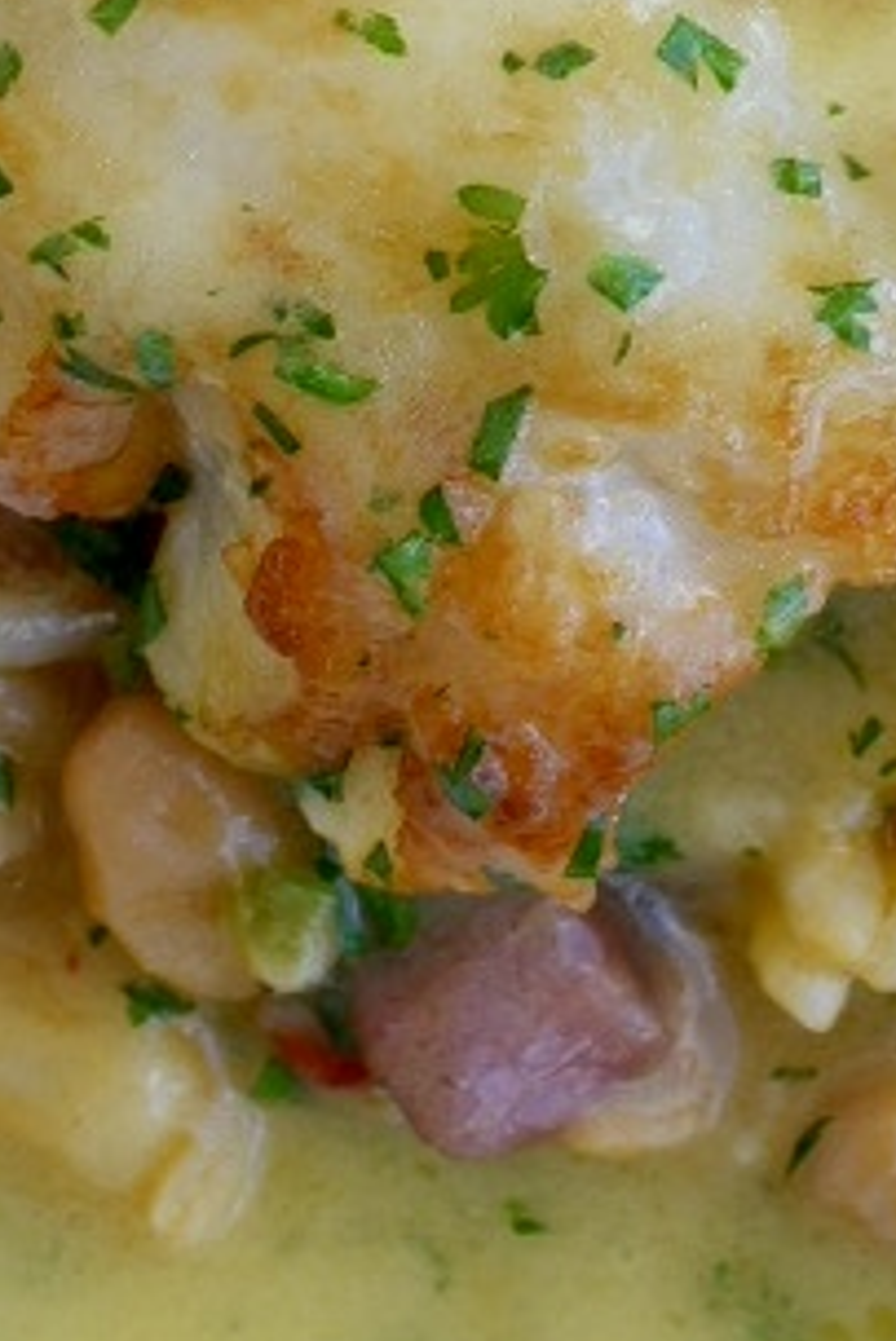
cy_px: -763
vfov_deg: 9.4
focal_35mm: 213
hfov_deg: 6.4
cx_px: 1033
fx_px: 7942
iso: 400
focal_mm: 40
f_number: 11
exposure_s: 1/250
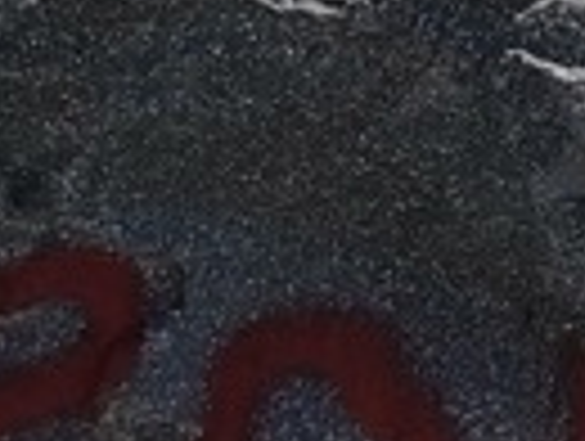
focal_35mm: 212
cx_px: 1714
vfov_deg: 6.6
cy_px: -666
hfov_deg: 8.1
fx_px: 3589
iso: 50
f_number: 1.6
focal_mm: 5.56
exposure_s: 1/4202
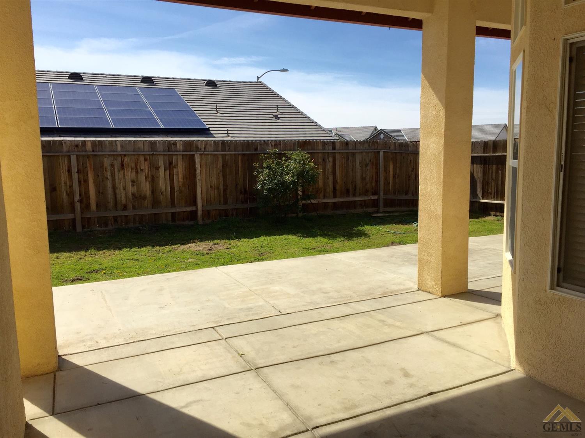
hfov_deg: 61.7
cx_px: 292
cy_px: 219
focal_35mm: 29
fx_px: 490
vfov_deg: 48.2
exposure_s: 1/2475
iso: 32
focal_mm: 4.15
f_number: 2.2
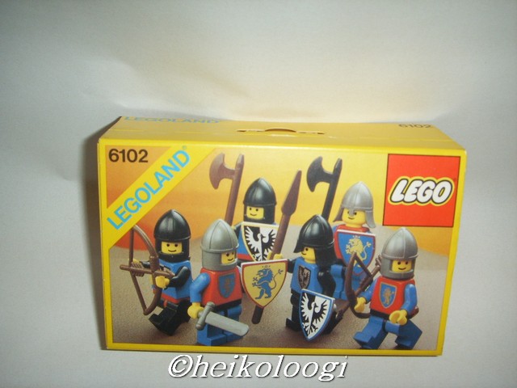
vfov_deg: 36.8
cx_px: 258
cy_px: 194
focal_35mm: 39
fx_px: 582
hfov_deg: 47.9
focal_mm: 6.6
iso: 100
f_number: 3.5
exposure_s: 1/45
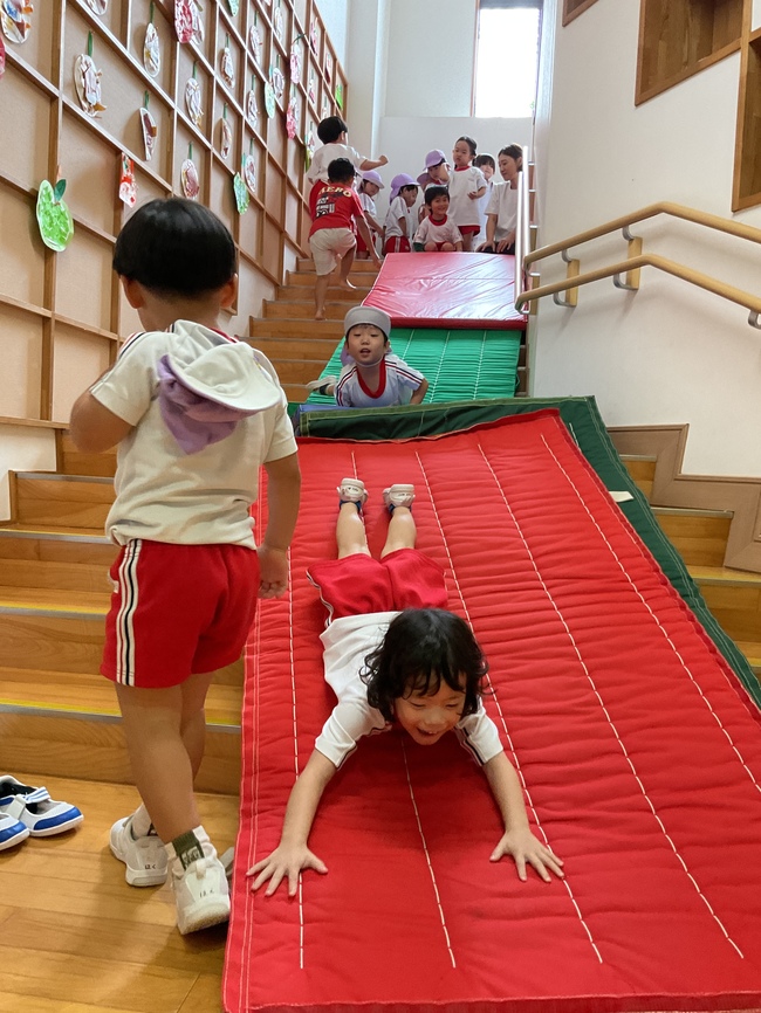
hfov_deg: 48.2
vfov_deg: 61.6
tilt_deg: -2.1
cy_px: 506
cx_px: 380
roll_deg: -0.4
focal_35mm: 29
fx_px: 850
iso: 160
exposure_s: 1/60
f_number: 1.8
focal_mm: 3
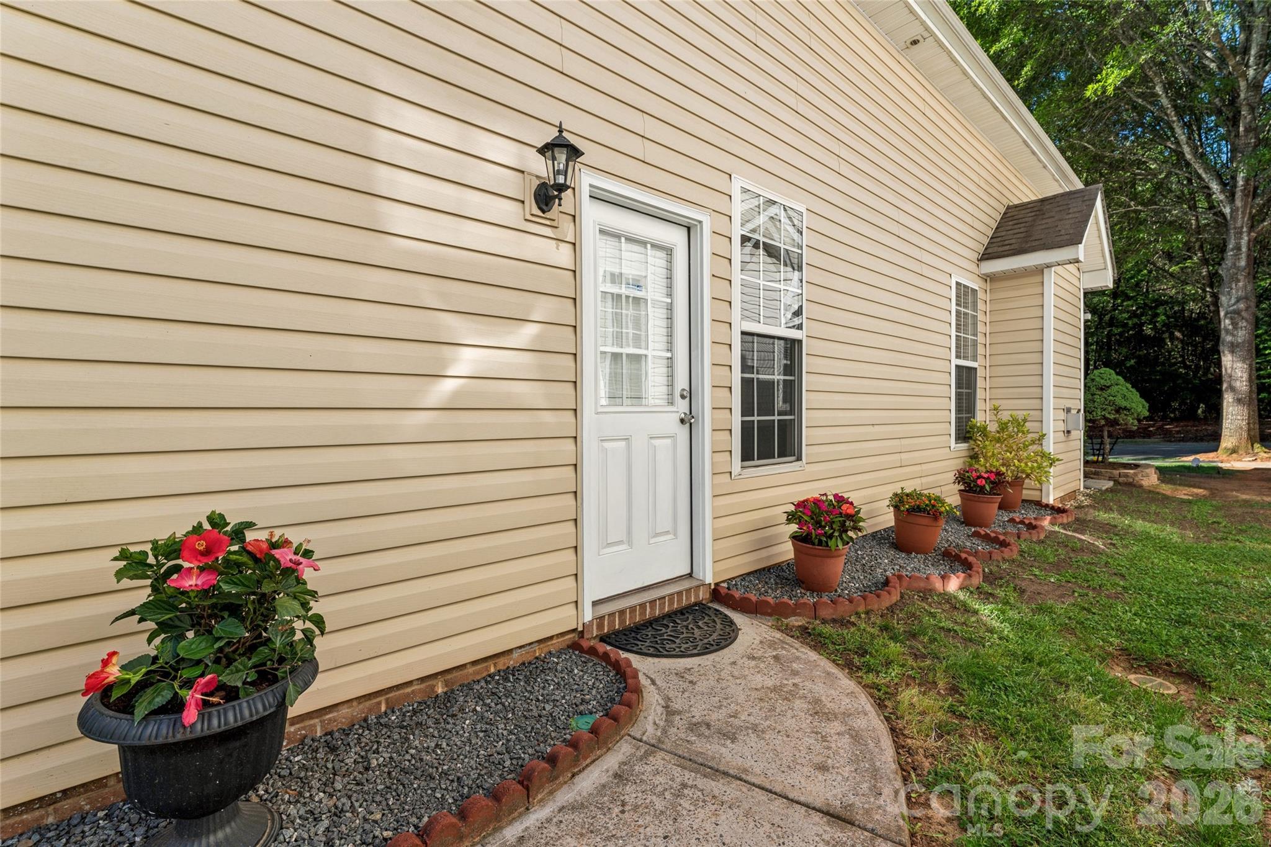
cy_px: 424
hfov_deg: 96.7
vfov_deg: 73.7
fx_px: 565
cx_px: 636
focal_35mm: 16
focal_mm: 16
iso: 100
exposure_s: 1/125
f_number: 9
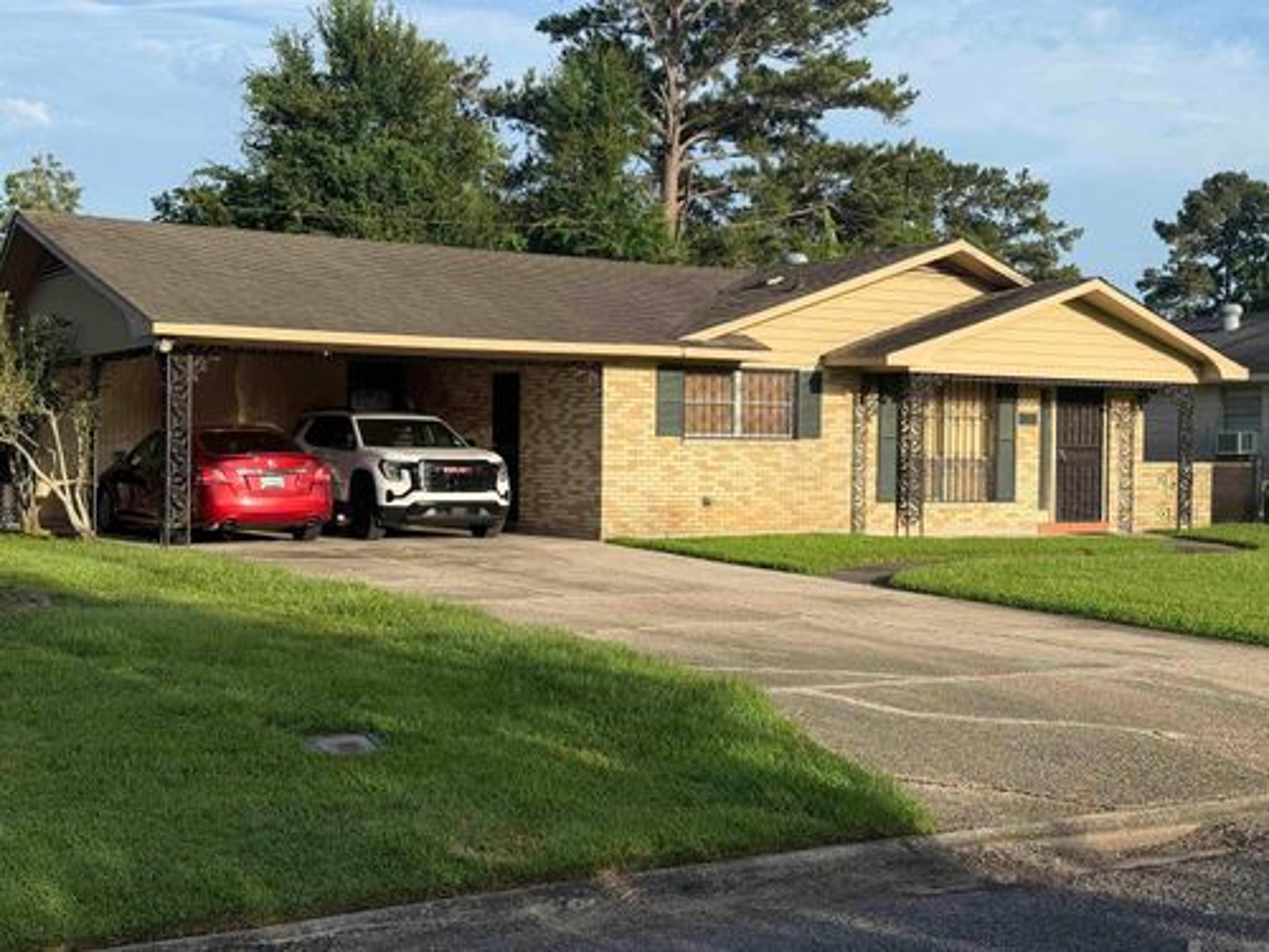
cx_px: 634
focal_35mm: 48
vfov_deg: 30.3
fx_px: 1760
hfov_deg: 39.7
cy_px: 476
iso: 64
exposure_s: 1/2577
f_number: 1.78
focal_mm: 6.76
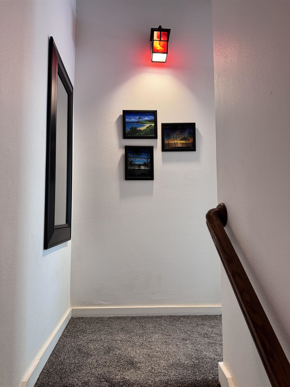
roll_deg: +0.4
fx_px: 268
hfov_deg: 56.8
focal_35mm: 24
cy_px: 194
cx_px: 145
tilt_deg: +4.4
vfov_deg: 71.6
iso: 125
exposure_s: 1/60
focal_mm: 6.76
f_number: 1.78
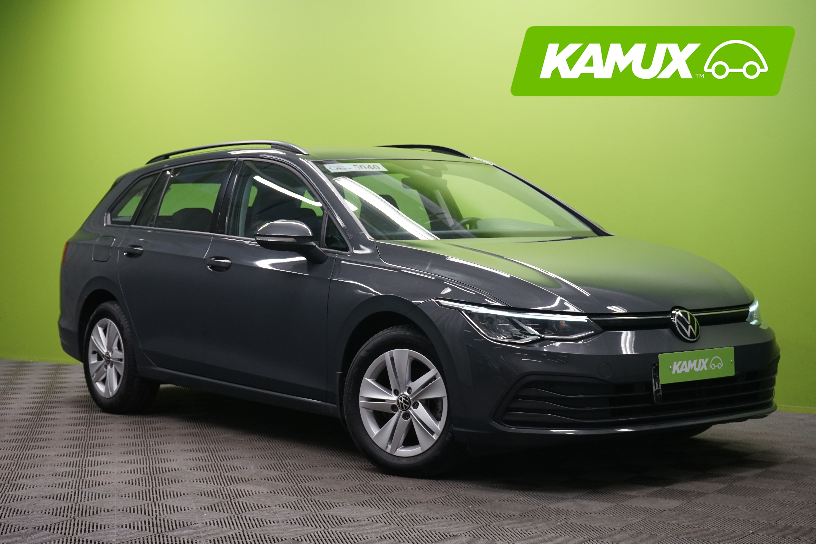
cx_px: 408
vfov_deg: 21.2
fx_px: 1451
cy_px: 272
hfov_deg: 31.4
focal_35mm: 64
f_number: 7.1
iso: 1250
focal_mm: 64
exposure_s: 1/25
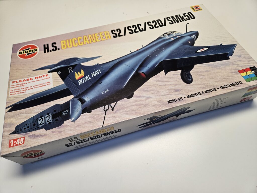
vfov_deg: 58.9
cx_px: 128
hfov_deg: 73.9
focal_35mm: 23
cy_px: 96
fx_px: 171
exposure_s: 1/120
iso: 200
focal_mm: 5.4
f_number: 1.8
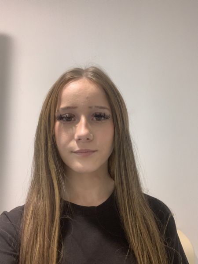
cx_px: 99
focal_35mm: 32
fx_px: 244
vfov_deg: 56.8
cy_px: 132
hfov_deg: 44.2
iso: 160
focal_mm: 2.87
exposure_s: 1/50
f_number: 2.2
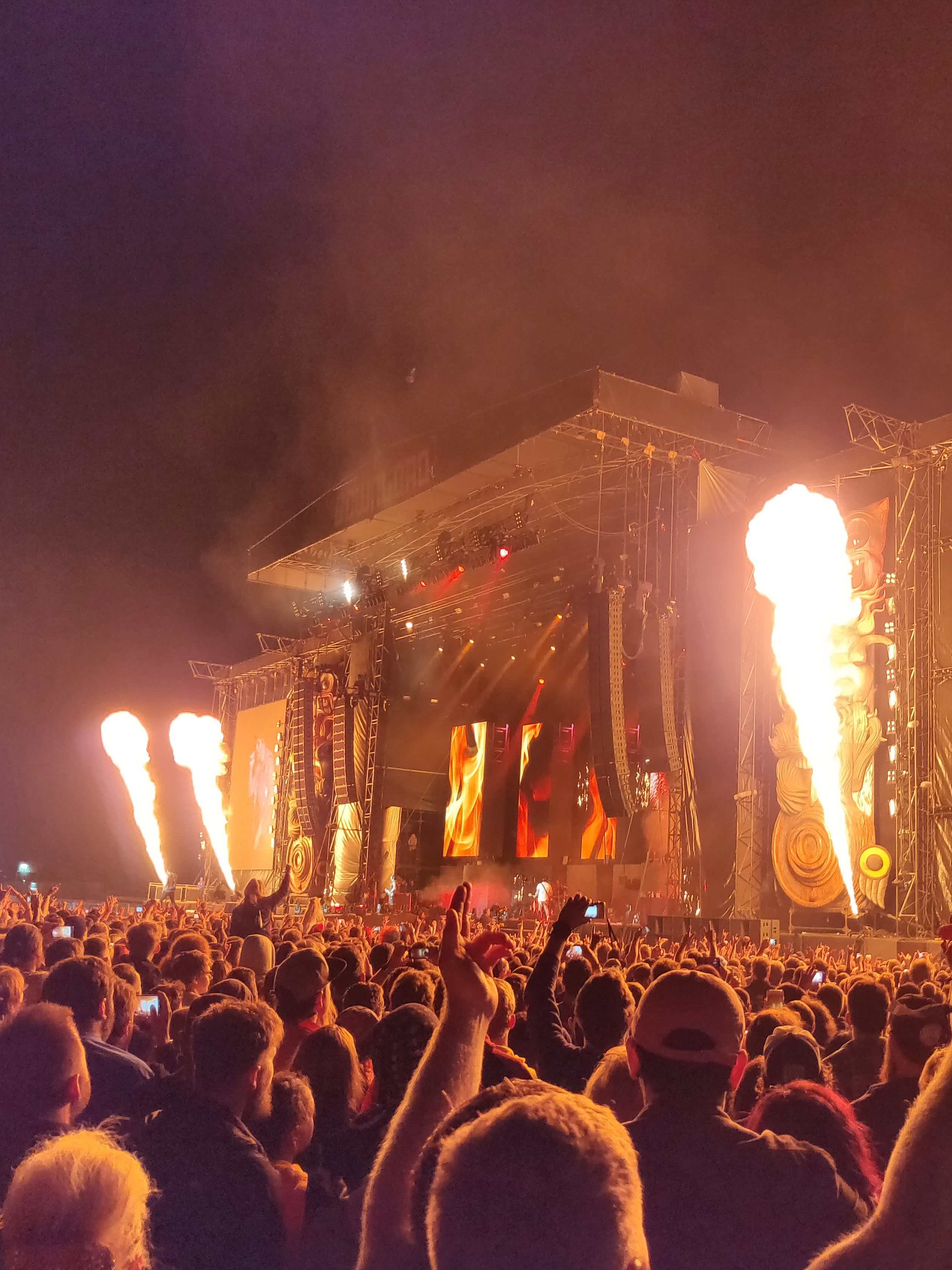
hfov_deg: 41.3
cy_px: 647
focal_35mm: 34
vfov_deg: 54.0
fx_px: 1247
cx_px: 625
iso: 250
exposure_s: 1/50
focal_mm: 4.25
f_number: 1.7
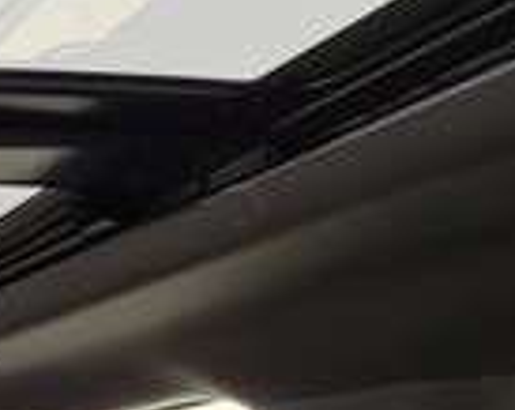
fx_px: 913
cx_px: -496
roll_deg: +2.7
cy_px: 621
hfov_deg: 19.4
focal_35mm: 60
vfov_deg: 21.2
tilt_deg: -5.4
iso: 50
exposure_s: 1/193
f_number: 2.2
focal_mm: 2.22
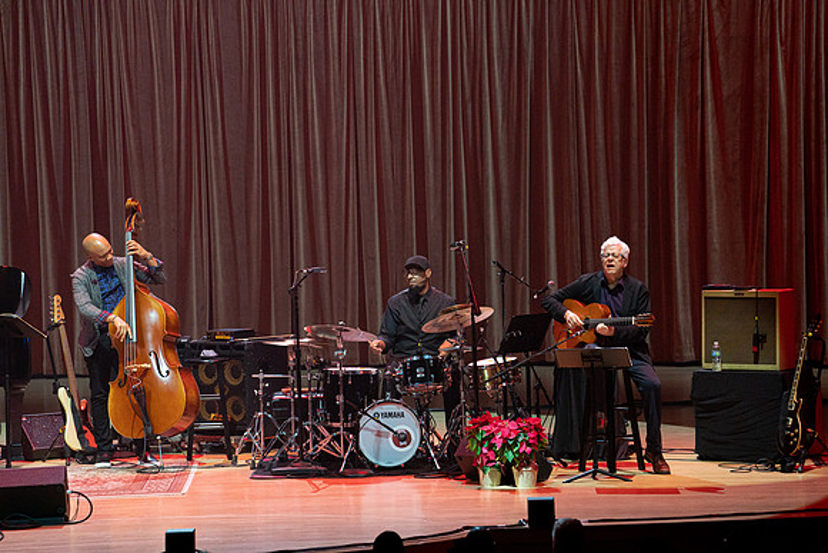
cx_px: 414
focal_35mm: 200
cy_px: 276
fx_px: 4601
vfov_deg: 6.9
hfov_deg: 10.3
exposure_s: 1/250
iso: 2500
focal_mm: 200
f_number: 5
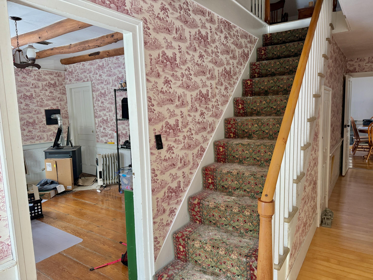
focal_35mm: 24
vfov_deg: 56.8
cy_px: 140
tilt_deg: -6.4
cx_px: 186
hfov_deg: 71.6
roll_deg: +1.5
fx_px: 259
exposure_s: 1/60
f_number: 1.78
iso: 250
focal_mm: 6.76
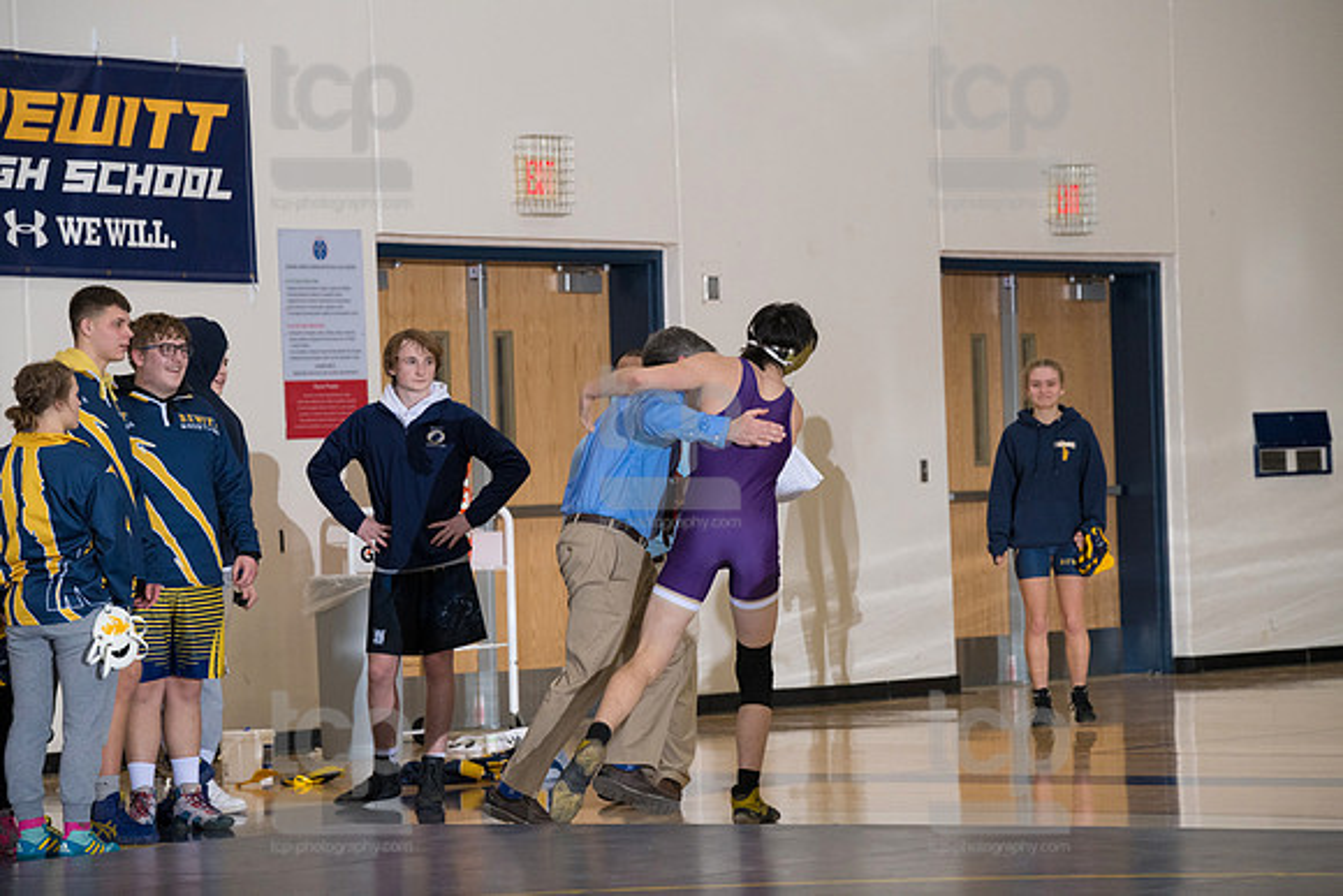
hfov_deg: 11.7
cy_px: 448
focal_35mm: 175
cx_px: 672
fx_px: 6530
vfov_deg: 7.9
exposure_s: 1/250
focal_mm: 175
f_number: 5.6
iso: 1250
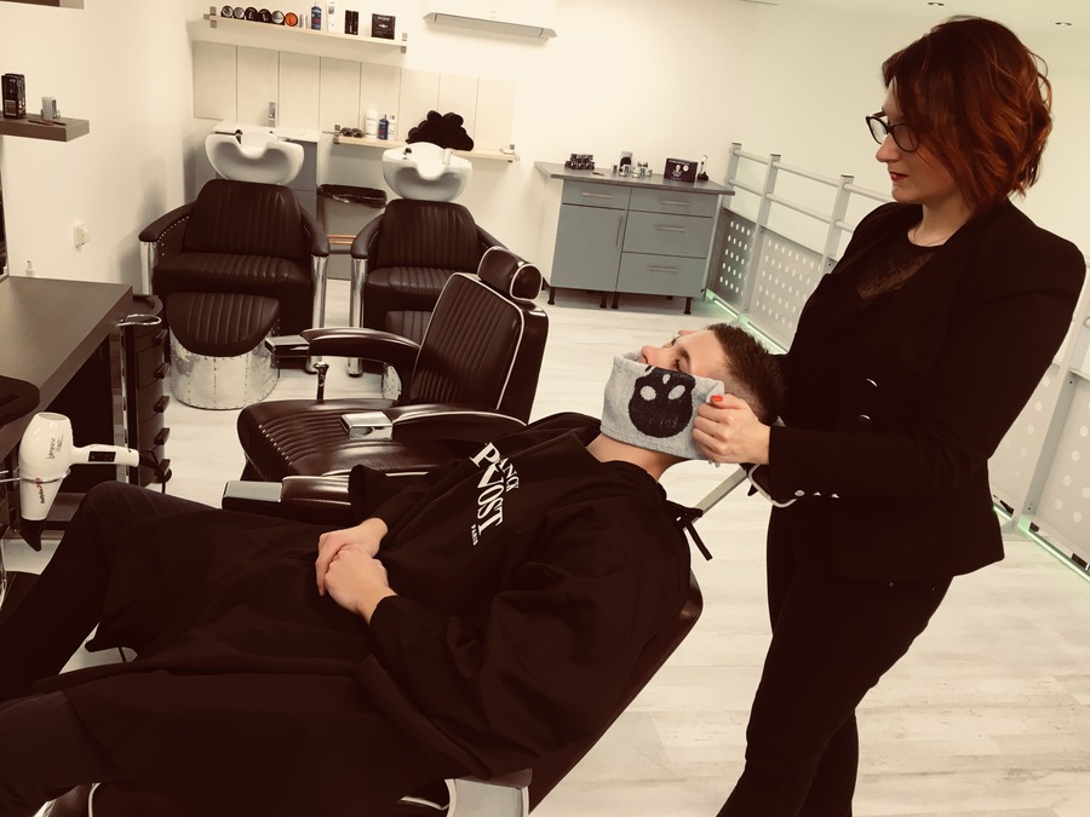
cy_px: 408
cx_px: 545
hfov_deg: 61.7
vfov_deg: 48.2
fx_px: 913
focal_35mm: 29
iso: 32
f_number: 2.2
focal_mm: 4.15
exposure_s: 1/33
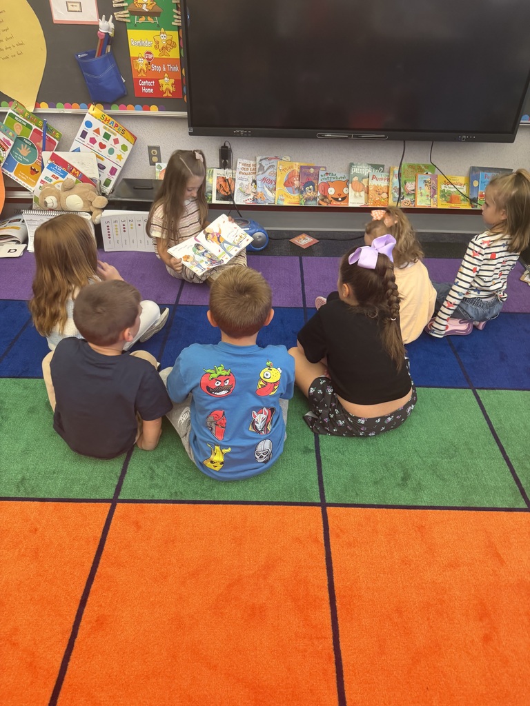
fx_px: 490
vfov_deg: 71.6
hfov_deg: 56.8
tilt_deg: -36.1
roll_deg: -1.7
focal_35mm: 24
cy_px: 353
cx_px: 265
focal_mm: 6.76
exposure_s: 1/60
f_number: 1.78
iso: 200
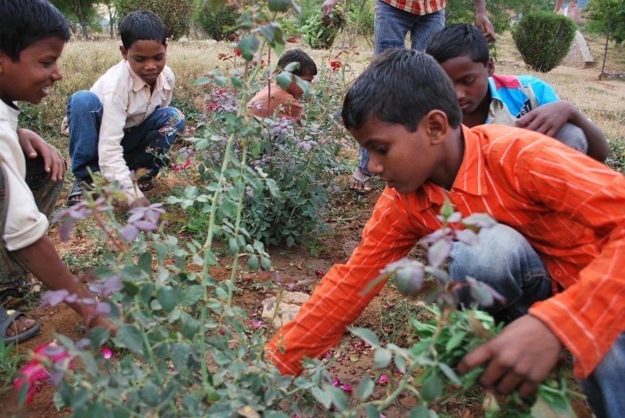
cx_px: 312
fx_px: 469
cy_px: 209
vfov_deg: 48.0
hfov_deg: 67.3
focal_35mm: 27
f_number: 4
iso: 200
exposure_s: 1/60
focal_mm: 18
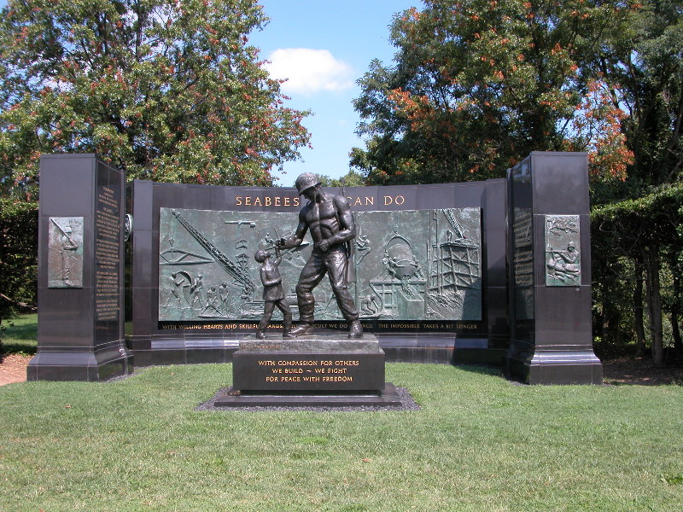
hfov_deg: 52.6
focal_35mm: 35
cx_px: 342
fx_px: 691
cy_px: 256
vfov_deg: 40.7
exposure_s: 1/224
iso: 100
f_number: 5.6
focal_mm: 8.9
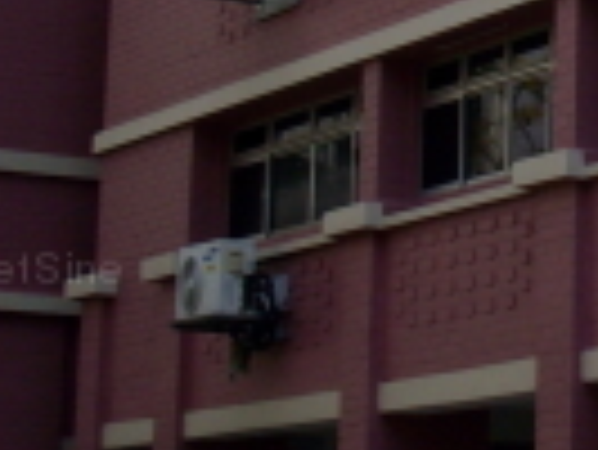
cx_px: 1097
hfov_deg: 11.8
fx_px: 2645
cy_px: -176
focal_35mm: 153
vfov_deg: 9.5
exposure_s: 1/400
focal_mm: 6.2
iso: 80
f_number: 5.6
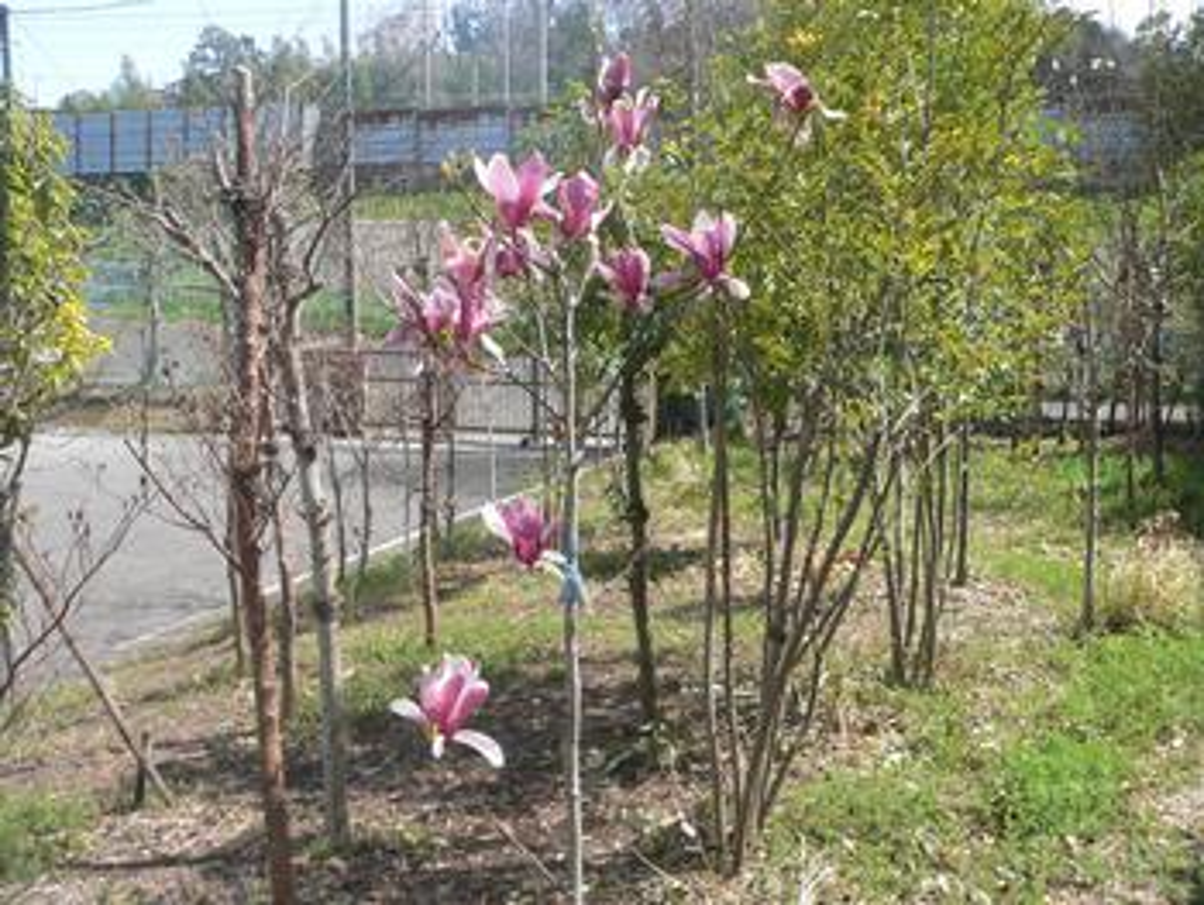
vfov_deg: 39.7
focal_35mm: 36
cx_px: 602
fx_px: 1253
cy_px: 452
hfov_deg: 51.3
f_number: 4
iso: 80
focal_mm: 6
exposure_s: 1/250
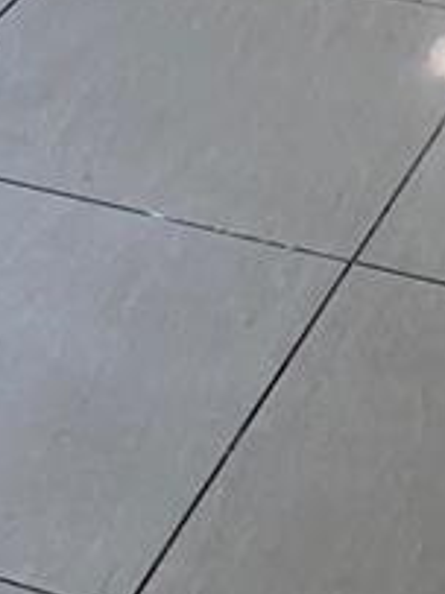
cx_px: 29
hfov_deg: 9.6
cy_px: -720
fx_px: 2642
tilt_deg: -9.8
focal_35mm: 154
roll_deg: +1.4
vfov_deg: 11.2
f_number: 1.8
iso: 32
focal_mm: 4.25
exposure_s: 1/33
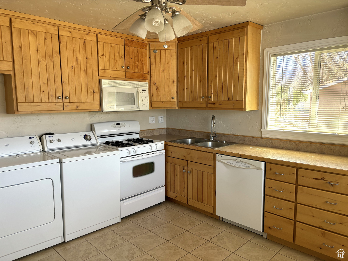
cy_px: 130
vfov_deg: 53.1
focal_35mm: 26
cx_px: 174
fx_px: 261
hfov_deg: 67.3
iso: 64
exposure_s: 1/128
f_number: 1.6
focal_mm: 5.96
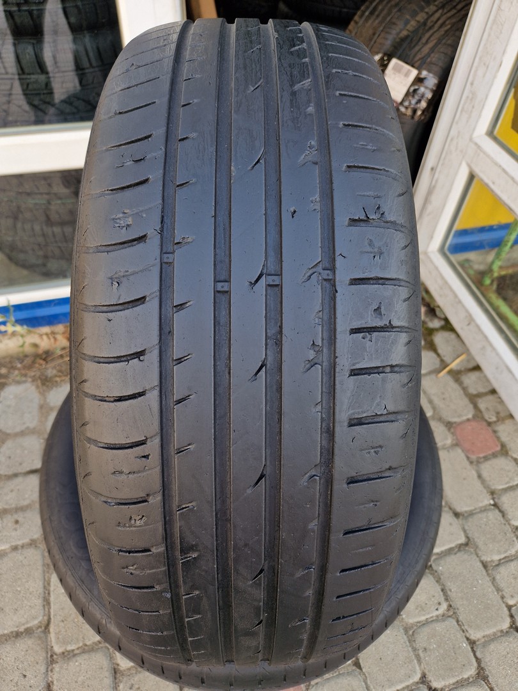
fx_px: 459
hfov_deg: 58.9
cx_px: 259
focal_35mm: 23
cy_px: 346
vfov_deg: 73.9
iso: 50
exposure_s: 1/180
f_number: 1.8
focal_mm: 5.4
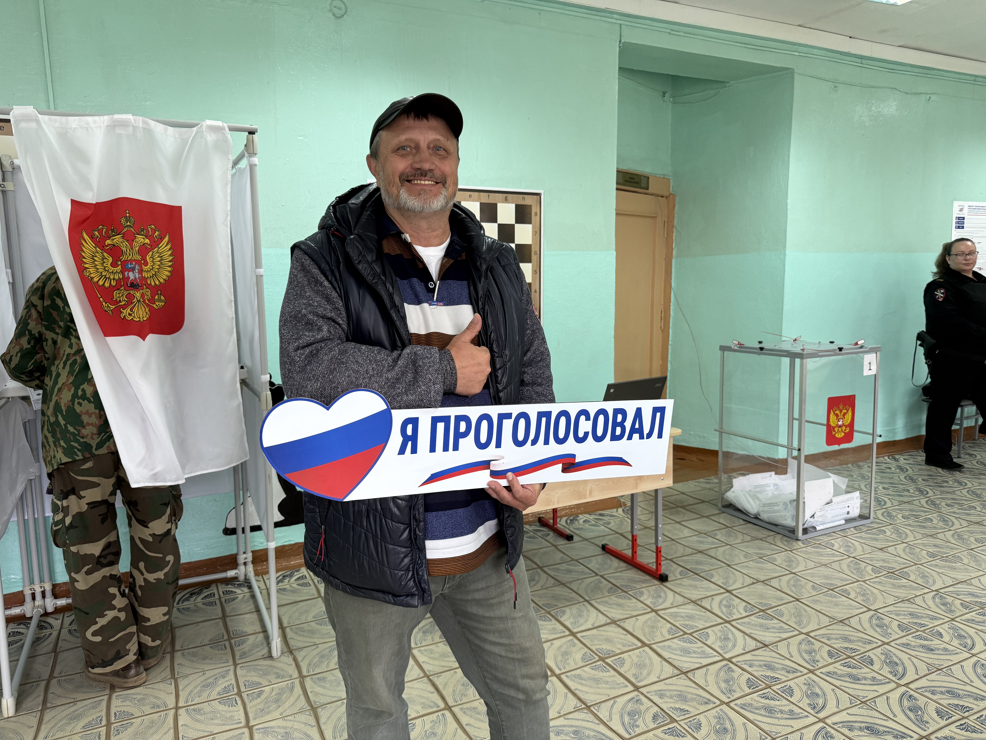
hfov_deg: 71.6
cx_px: 493
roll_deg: +1.4
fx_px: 684
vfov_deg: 56.8
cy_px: 370
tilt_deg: -7.5
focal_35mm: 24
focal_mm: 6.76
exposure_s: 1/100
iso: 200
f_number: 1.78
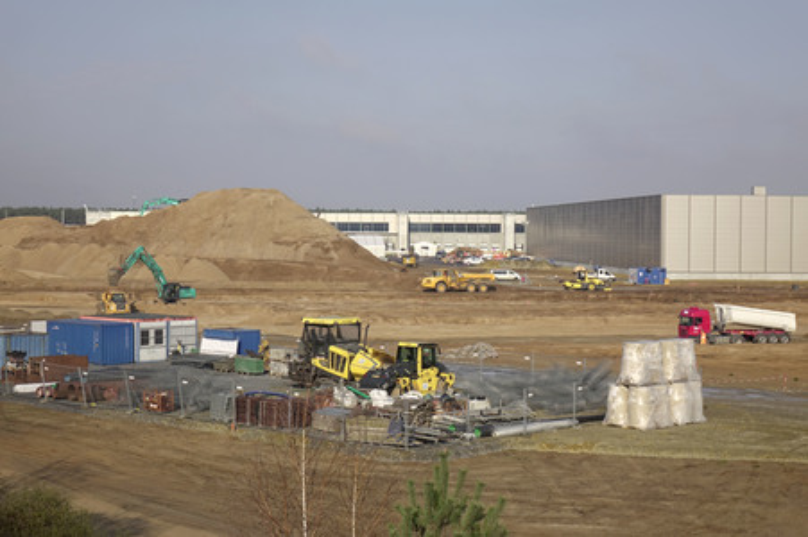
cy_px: 268
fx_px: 1503
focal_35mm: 67
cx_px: 404
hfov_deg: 30.1
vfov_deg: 20.3
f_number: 5
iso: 100
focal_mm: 24.75
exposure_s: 1/125
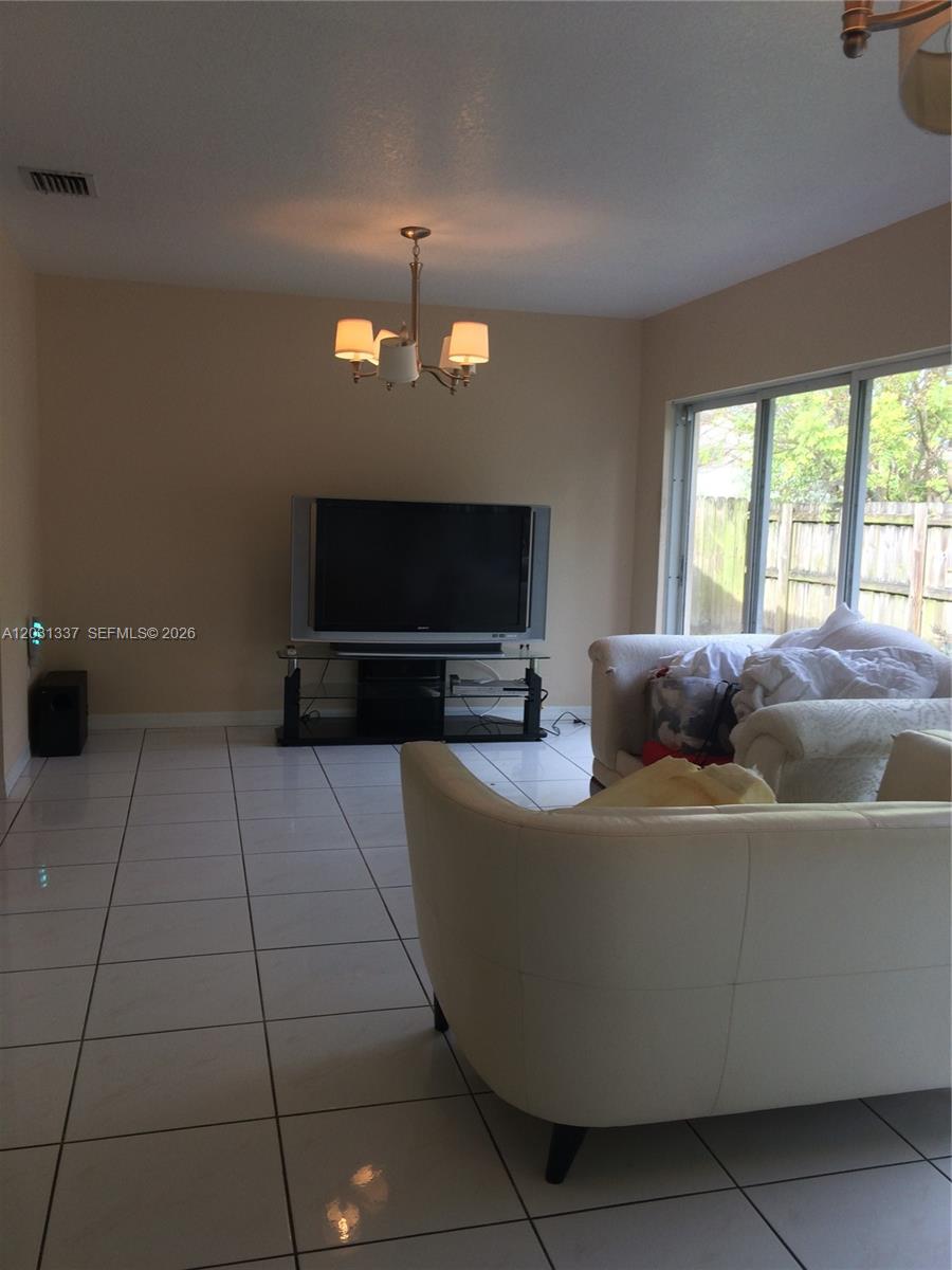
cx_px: 476
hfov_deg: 48.2
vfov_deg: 61.7
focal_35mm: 29
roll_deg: -0.3
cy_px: 635
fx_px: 1063
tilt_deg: -8.8
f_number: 2.2
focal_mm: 4.15
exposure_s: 1/60
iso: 50
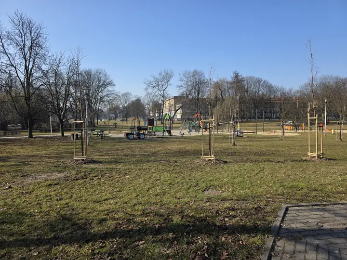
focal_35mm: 23
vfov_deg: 58.9
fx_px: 231
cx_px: 174
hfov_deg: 73.9
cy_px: 130
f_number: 1.7
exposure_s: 1/3381
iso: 80
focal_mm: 6.3
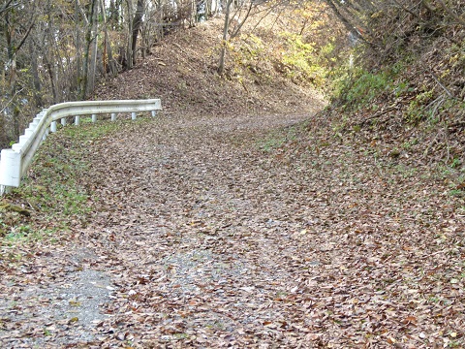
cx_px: 232
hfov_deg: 17.7
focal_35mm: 111
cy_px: 174
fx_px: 1491
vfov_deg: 13.3
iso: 100
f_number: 3.5
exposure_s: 1/60
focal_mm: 20
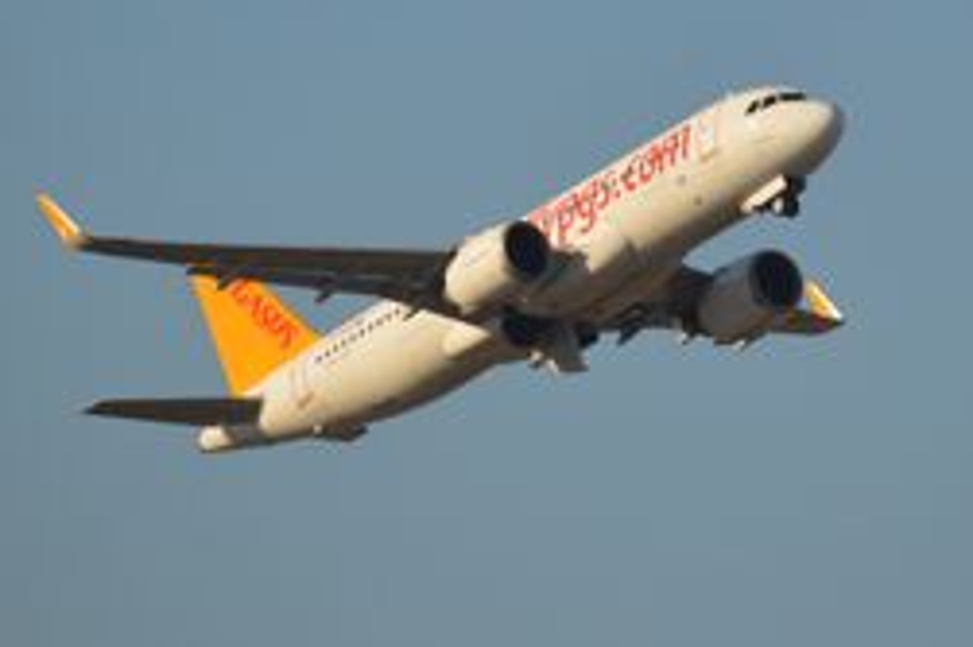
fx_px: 24767
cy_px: 89
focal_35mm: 917
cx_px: 651
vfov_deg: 1.5
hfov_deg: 2.3
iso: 320
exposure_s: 1/2000
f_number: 7.1
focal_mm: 300
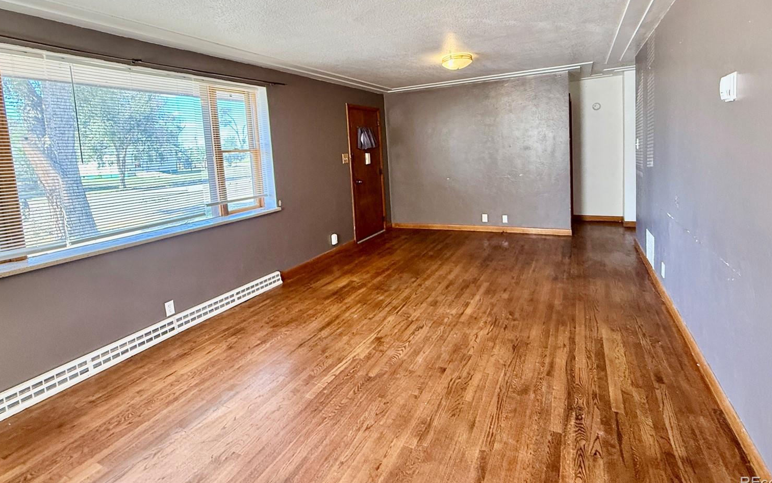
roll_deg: +3.8
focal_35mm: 16
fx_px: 337
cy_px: 181
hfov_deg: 97.7
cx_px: 408
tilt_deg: -4.5
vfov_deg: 70.1
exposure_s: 1/99
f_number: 2.2
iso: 250
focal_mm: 2.22
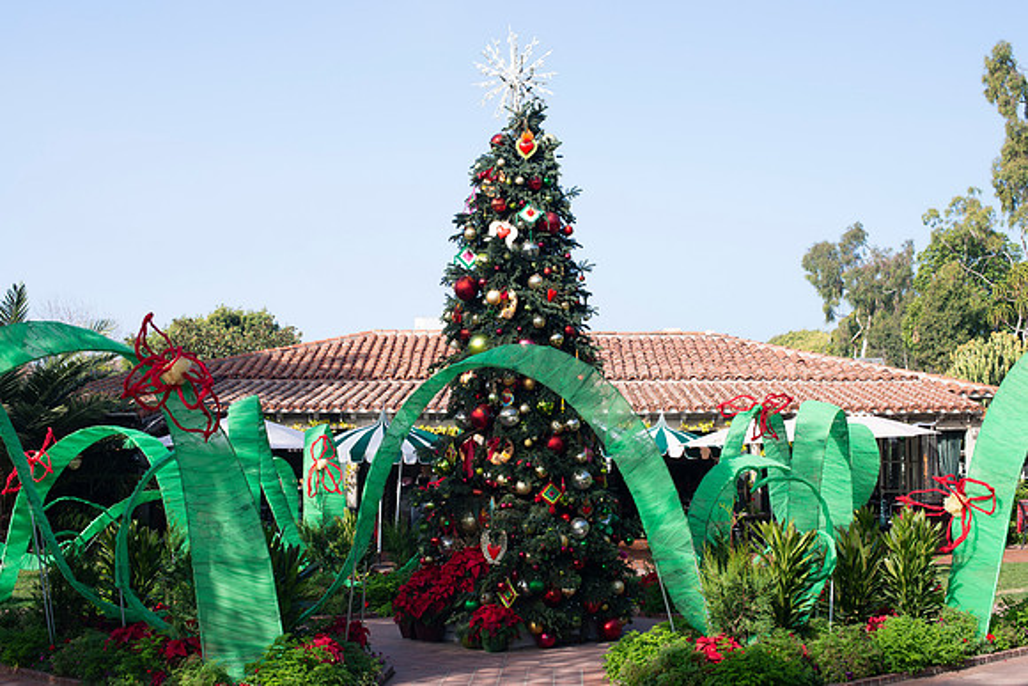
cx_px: 514
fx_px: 1443
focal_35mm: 51
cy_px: 343
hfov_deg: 39.2
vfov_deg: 26.7
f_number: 8
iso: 200
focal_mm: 50
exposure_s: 1/250
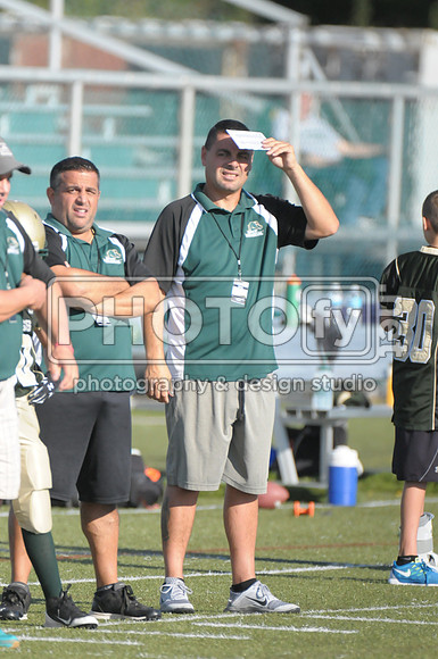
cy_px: 330
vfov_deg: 3.4
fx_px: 10982
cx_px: 219
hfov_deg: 2.3
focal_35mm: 600
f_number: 4
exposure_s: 1/8000
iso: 1600
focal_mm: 400
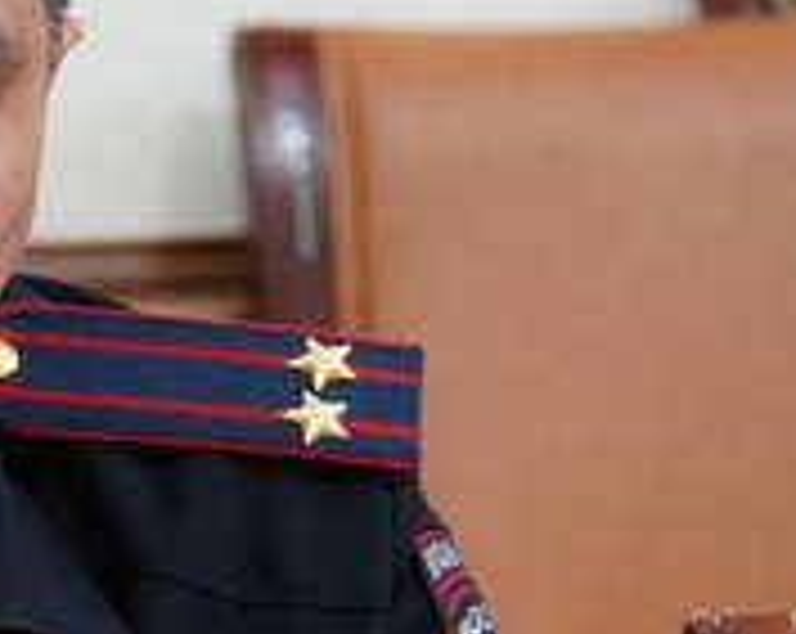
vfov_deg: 4.7
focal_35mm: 325
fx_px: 7647
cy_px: 686
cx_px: -220
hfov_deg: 5.9
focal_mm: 51
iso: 1000
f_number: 4
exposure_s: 1/80
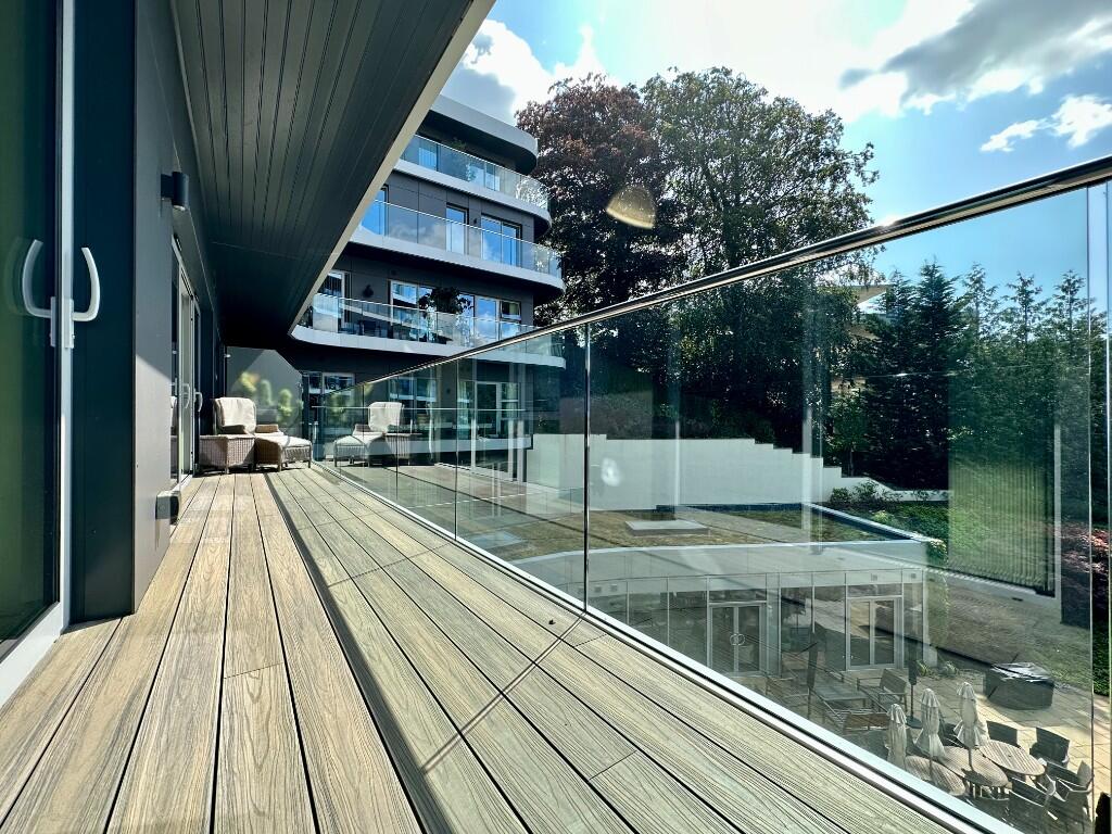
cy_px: 417
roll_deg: +0.1
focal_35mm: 14
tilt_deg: +0.2
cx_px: 556
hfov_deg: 102.1
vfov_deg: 85.7
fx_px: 450
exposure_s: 1/615
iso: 40
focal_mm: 2.22
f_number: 2.2
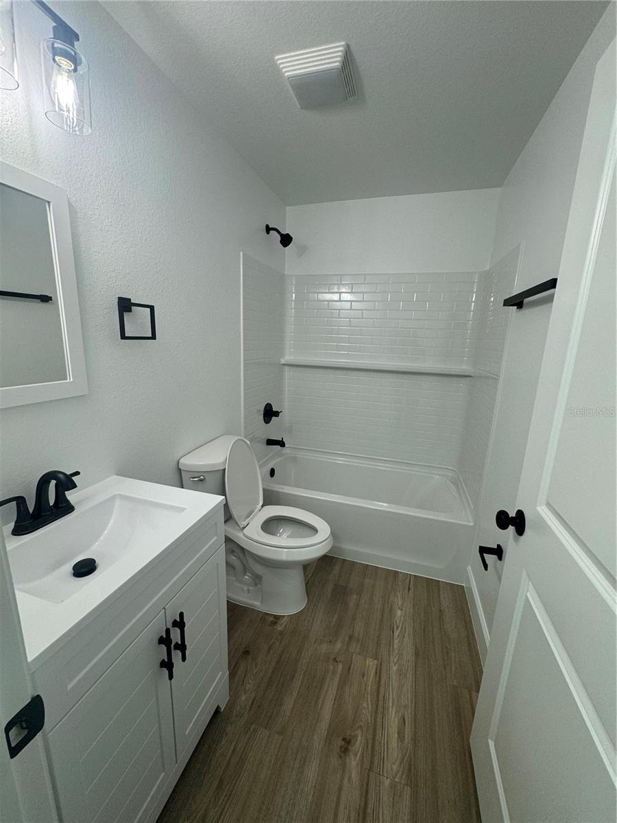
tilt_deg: -13.2
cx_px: 308
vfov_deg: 102.1
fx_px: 333
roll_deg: -1.2
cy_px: 412
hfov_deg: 85.7
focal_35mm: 14
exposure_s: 1/120
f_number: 2.2
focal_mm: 2.22
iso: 125
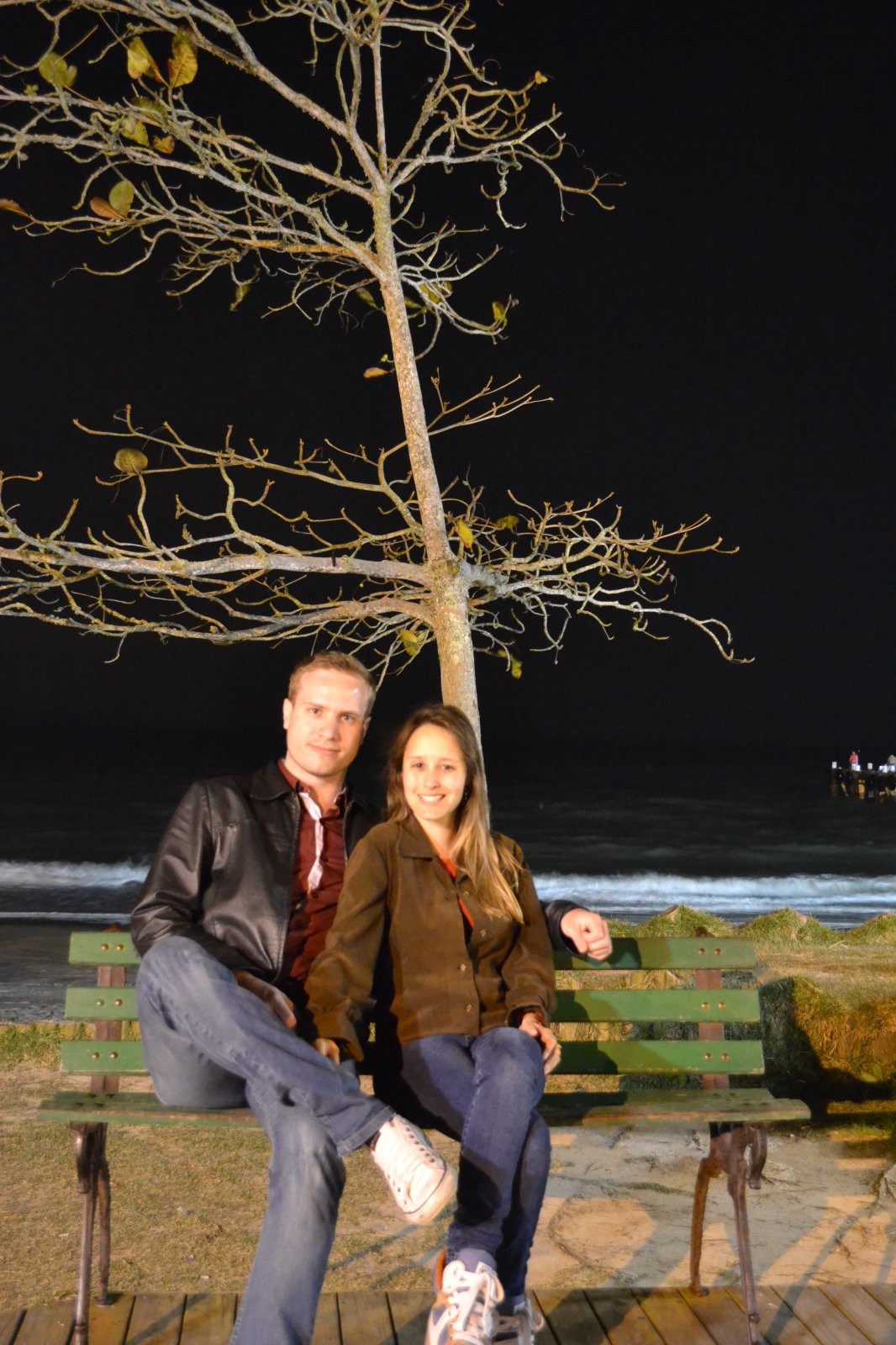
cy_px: 672
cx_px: 448
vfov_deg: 45.0
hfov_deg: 30.8
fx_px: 1625
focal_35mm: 44
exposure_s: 1/1.3
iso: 3200
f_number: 4.5
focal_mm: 29
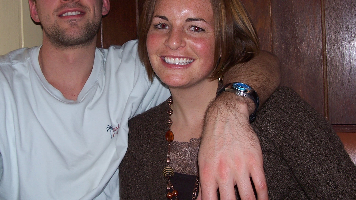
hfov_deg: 45.3
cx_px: 149
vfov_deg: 26.4
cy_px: 70
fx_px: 425
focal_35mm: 45
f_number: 2.8
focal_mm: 6
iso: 80
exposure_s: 1/60
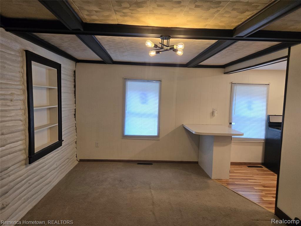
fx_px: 200
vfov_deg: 58.9
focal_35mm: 23
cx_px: 150
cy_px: 113
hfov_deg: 73.9
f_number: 1.8
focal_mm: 5.4
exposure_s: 1/120
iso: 160
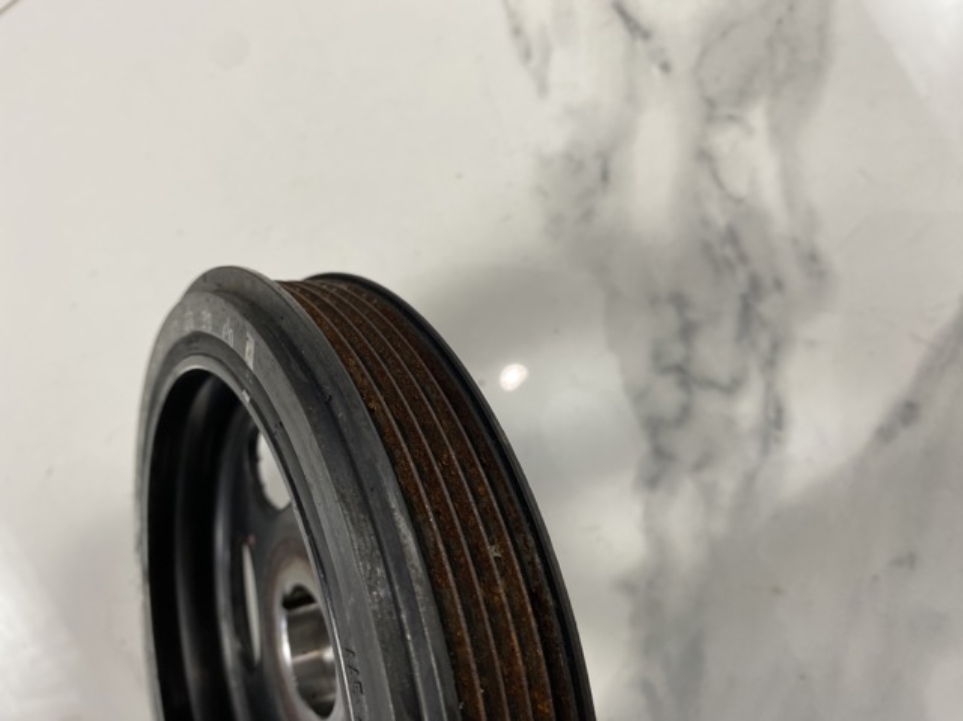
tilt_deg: -81.6
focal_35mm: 25
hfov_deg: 69.4
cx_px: 482
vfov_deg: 54.8
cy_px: 360
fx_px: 695
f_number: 1.8
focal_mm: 4.25
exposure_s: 1/100
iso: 80
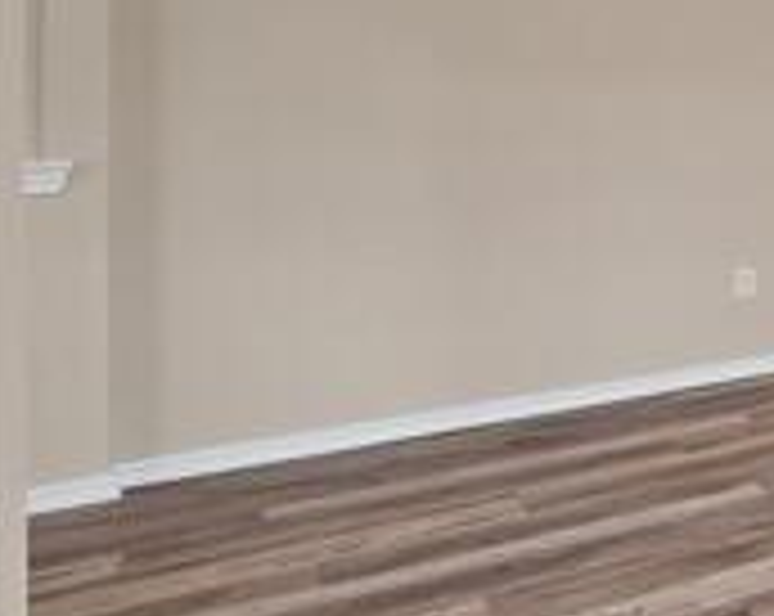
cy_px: 49
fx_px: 960
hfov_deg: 24.1
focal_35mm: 42
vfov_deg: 33.5
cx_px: 1332
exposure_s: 1/1.67
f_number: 9
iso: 640
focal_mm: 12
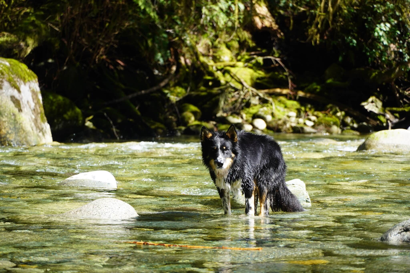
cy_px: 136
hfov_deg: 10.2
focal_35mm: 202
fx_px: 2306
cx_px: 205
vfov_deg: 6.8
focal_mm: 135
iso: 250
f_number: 5.6
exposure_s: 1/250
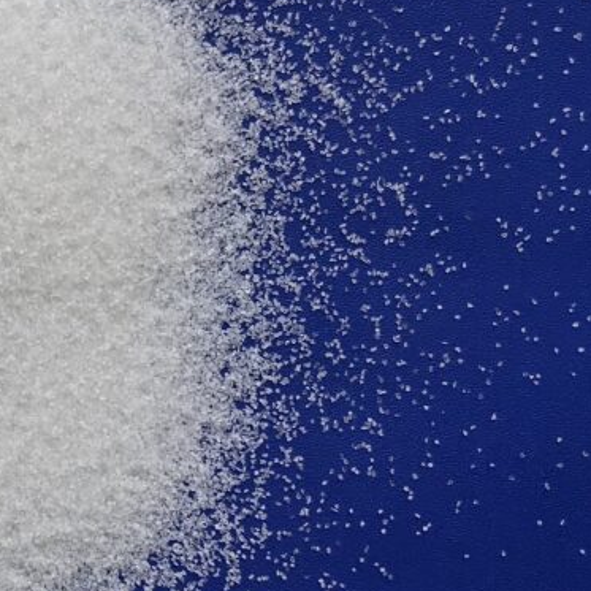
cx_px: -163
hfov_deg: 22.8
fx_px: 1313
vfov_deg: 25.3
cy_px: 258
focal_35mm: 68
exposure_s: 1/553
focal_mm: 3.99
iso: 20
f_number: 1.8
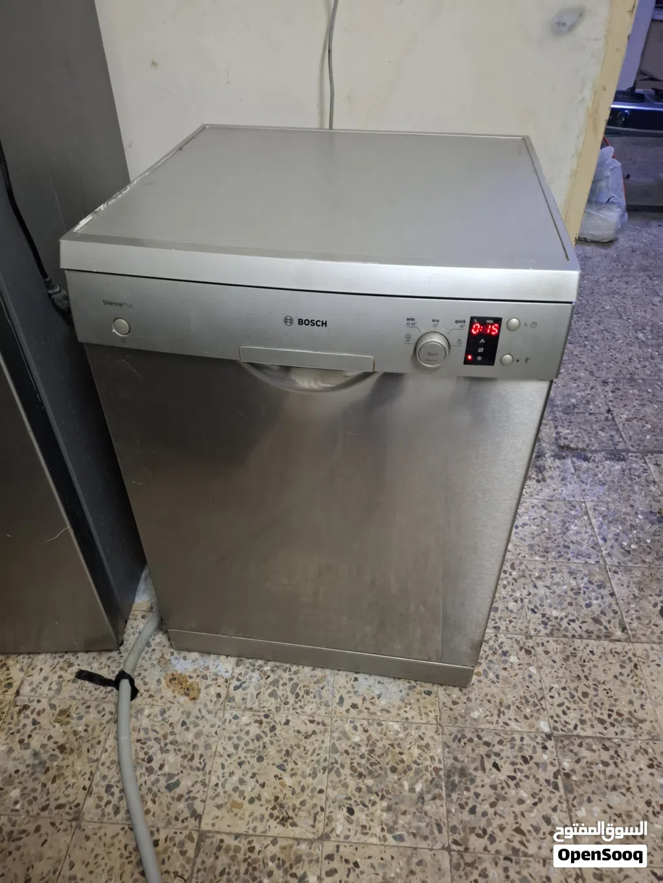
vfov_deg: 73.9
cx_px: 332
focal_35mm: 23
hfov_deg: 58.9
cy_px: 442
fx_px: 587
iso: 800
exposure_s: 1/25
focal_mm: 5.54
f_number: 1.8
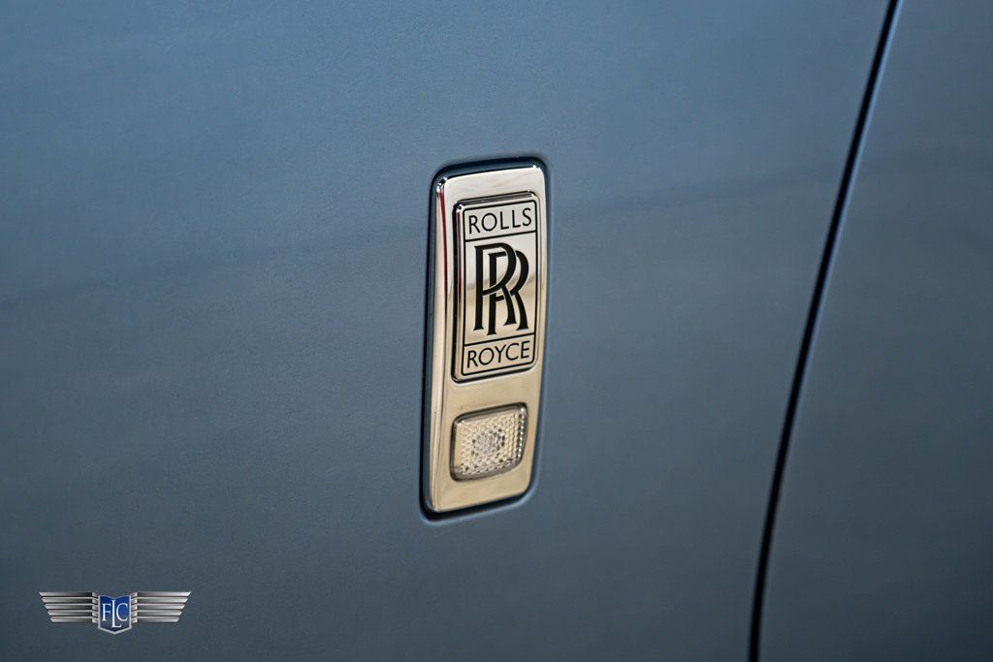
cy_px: 285
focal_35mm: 92
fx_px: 2546
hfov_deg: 22.1
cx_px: 511
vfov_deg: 14.8
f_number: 4
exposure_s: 1/80
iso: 1600
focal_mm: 77
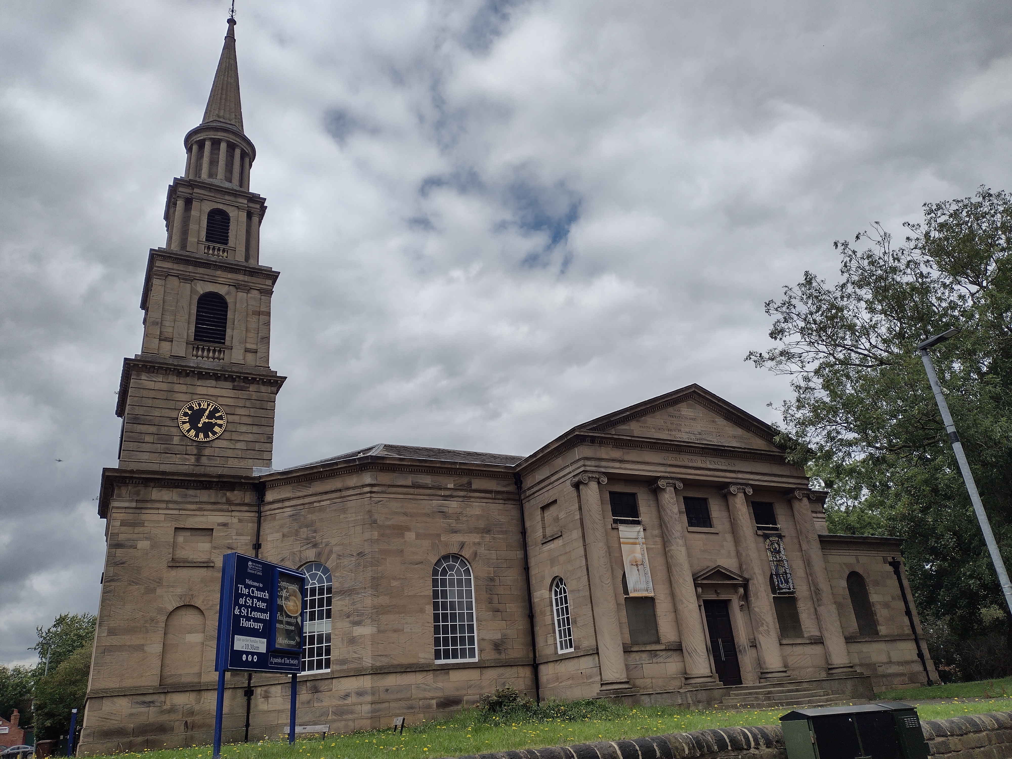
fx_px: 789
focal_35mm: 27
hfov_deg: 65.3
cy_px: 380
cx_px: 506
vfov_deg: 51.4
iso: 100
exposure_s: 1/3038
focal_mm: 4.71
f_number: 1.7
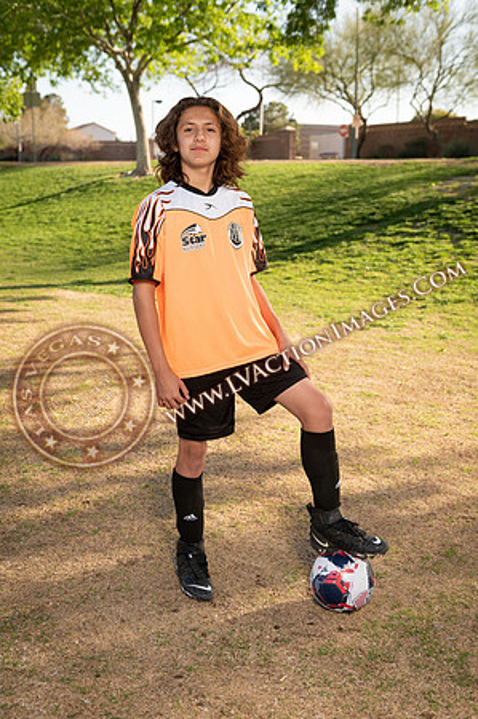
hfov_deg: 31.8
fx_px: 838
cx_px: 239
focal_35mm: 42
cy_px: 360
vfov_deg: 46.4
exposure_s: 1/250
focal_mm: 42
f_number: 4
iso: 100
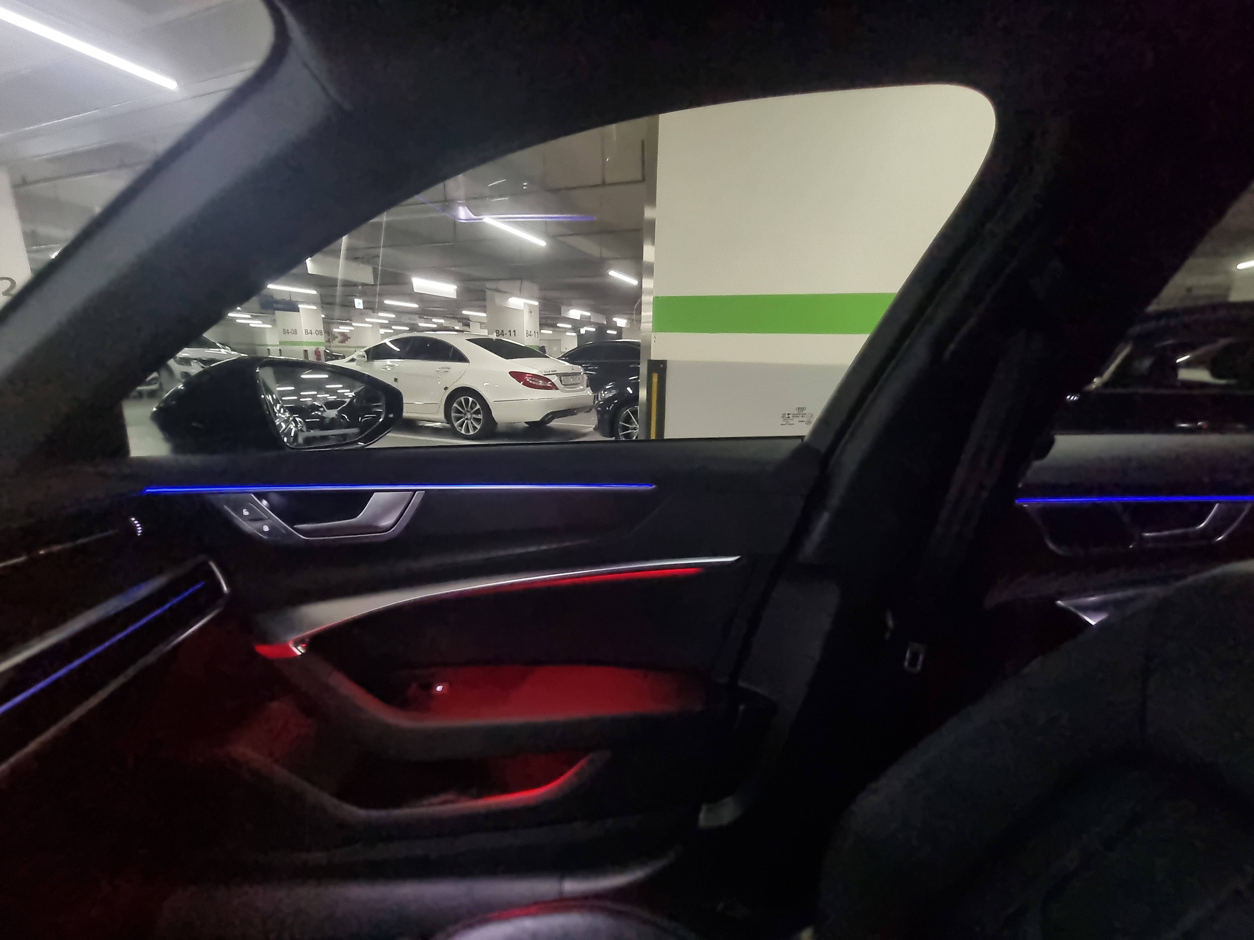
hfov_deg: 106.2
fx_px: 471
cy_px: 470
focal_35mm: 13
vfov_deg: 89.9
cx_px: 627
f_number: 2.2
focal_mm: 2.2
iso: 1600
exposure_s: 1/24
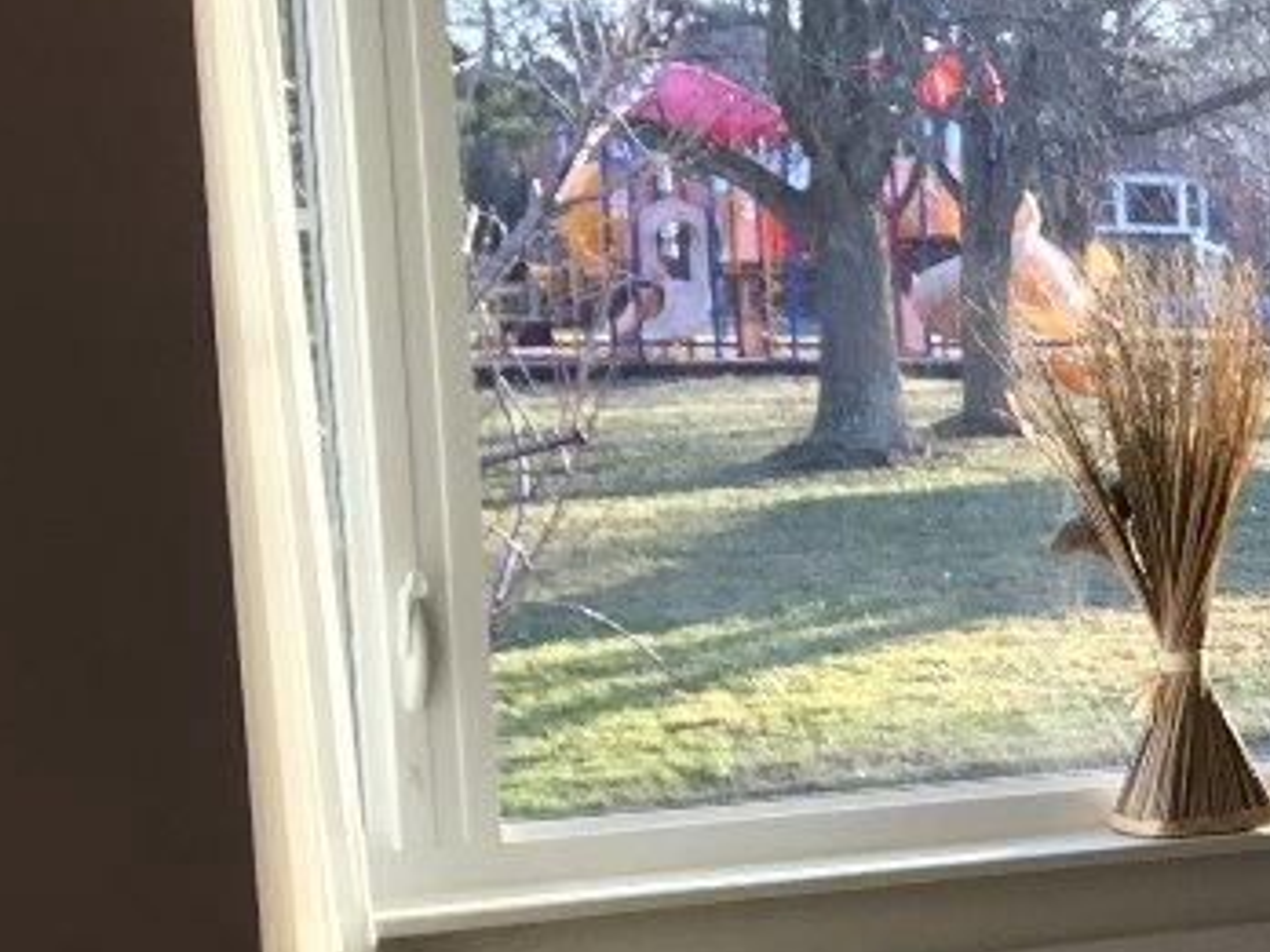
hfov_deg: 14.1
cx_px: 2467
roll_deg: -1.2
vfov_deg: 12.1
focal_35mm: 120
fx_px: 4403
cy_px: 1083
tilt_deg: -8.6
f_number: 2.2
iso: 50
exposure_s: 1/120
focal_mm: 4.15
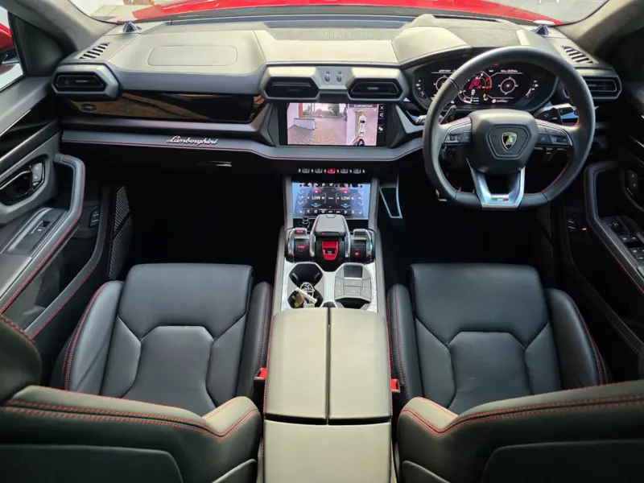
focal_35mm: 23
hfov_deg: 73.9
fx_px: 428
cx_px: 322
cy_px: 242
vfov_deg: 58.9
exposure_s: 1/180
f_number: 1.7
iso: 200
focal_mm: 6.3
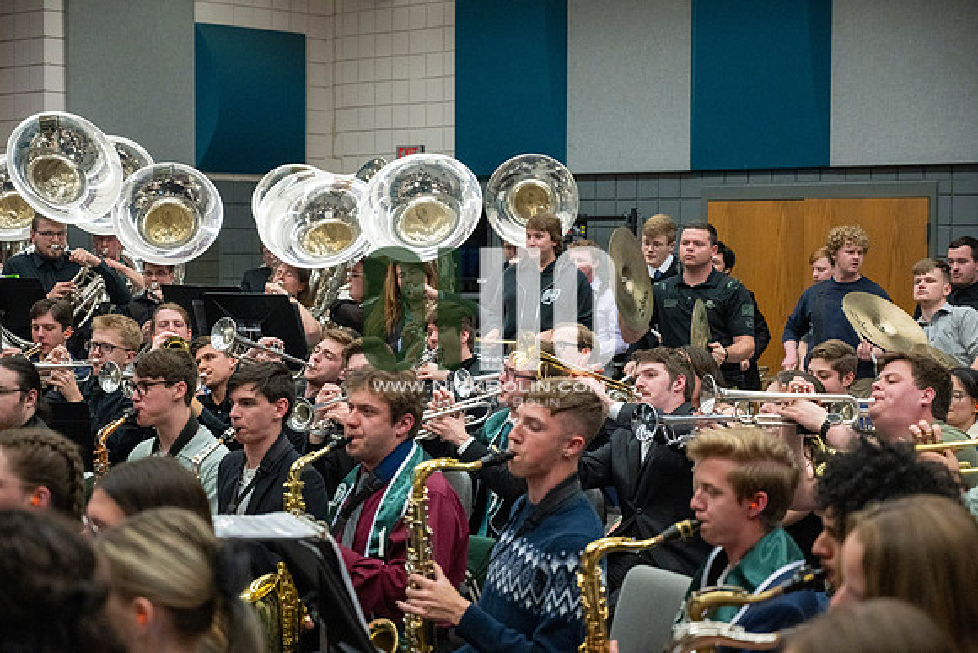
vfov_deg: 19.5
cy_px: 326
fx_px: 1902
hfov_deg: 28.8
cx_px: 489
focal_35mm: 70
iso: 10000
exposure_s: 1/500
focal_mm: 70
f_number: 4
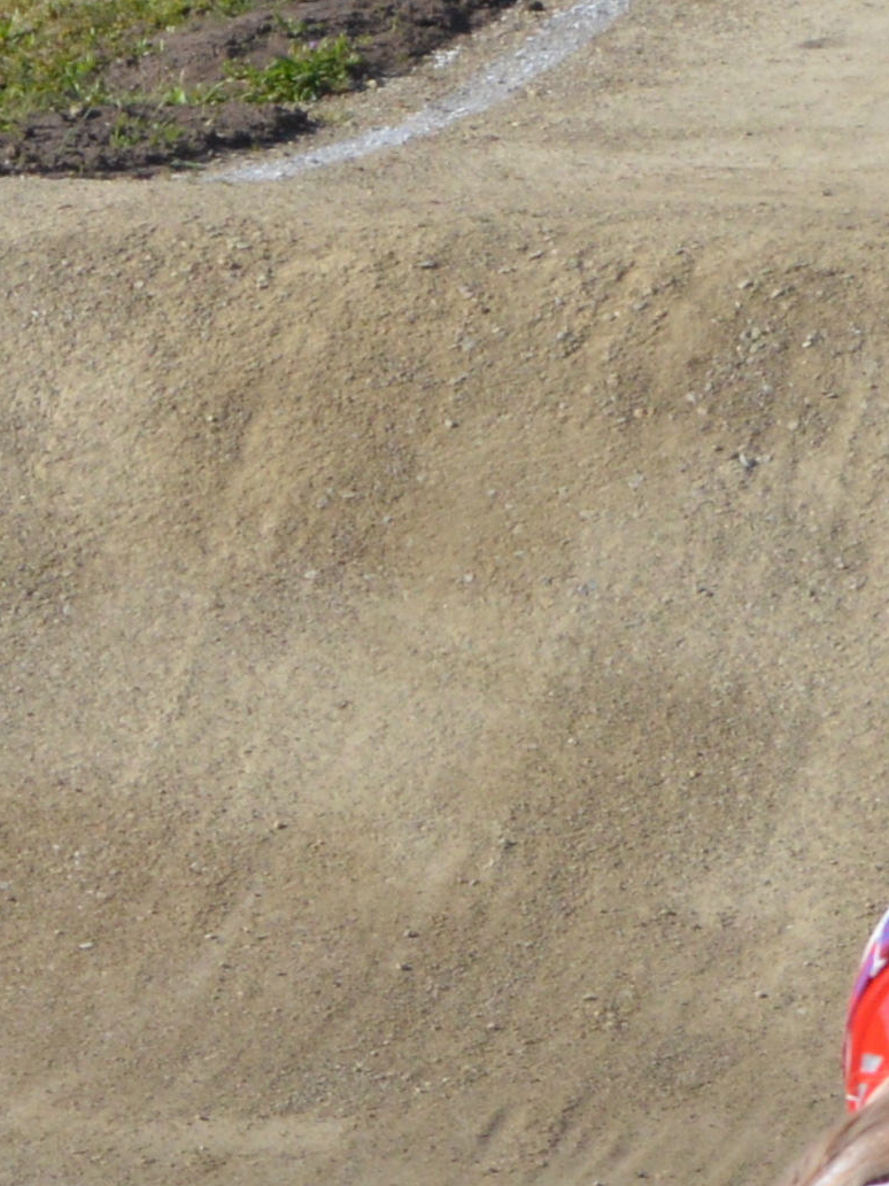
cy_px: -154
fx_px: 15823
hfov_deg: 3.2
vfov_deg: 4.3
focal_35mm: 462
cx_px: 454
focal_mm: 55
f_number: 5.6
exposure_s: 1/1600
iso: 400
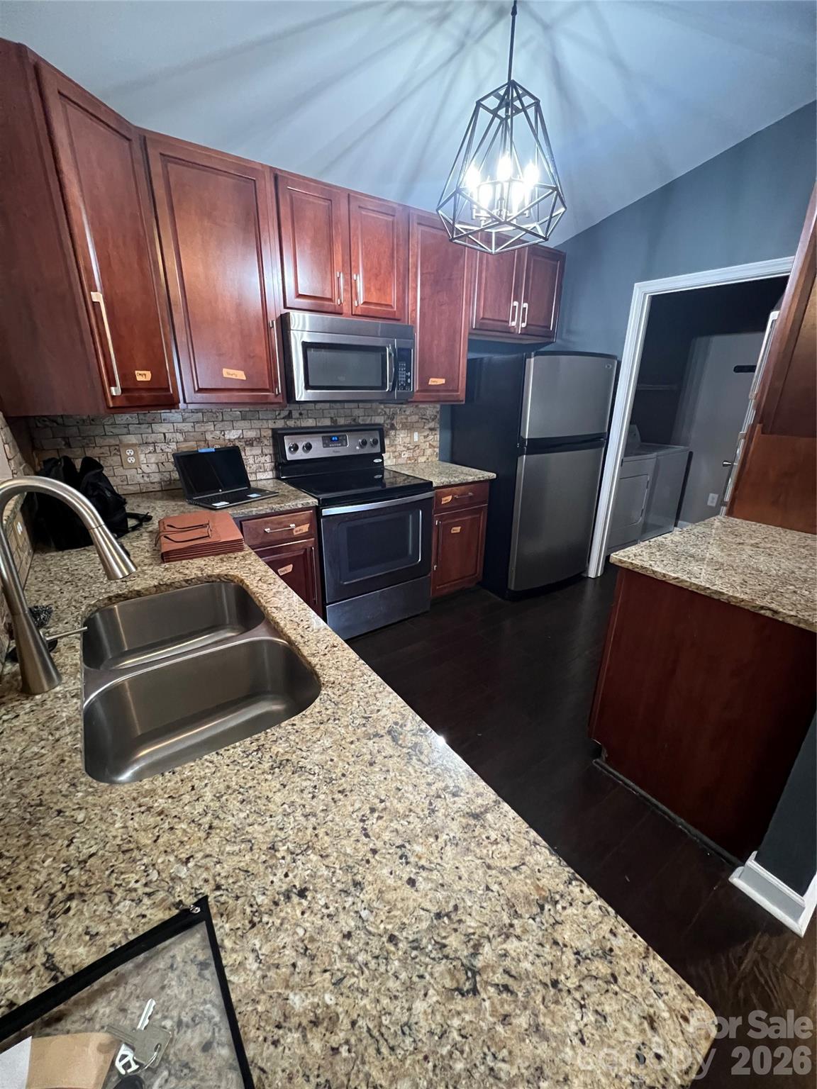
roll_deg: -0.5
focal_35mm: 13
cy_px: 544
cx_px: 408
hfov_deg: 89.9
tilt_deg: -20.0
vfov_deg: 106.2
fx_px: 409
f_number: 1.8
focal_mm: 1.57
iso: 1000
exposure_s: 1/40
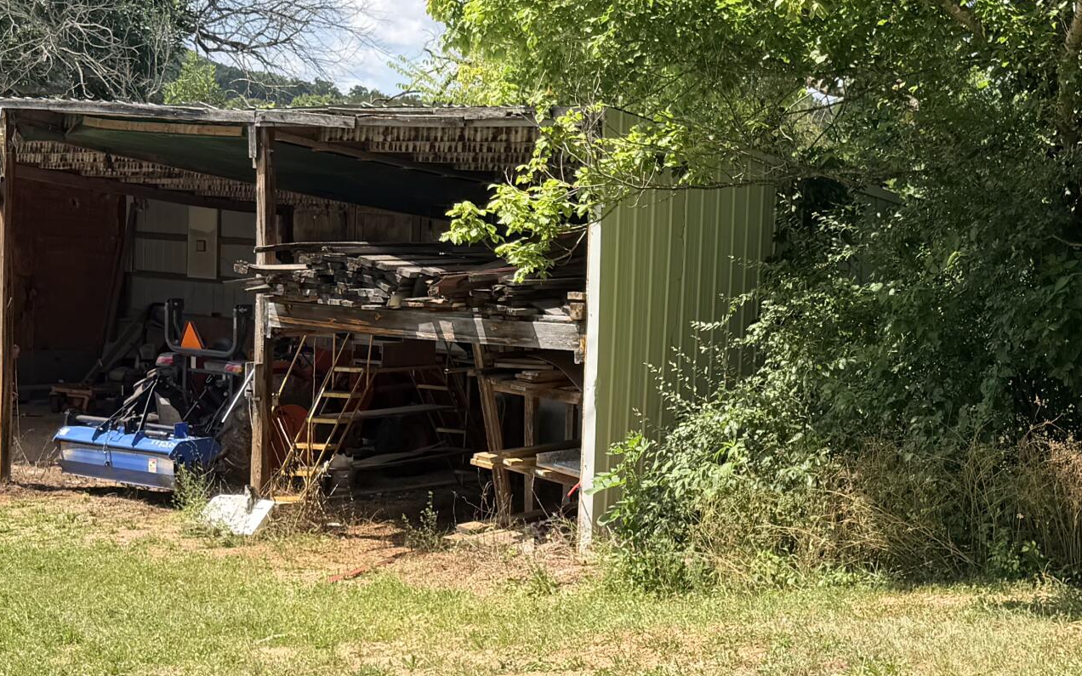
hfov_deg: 33.8
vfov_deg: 21.6
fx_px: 1769
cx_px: 685
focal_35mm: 60
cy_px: 274
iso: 80
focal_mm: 6.76
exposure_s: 1/2525
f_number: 1.78
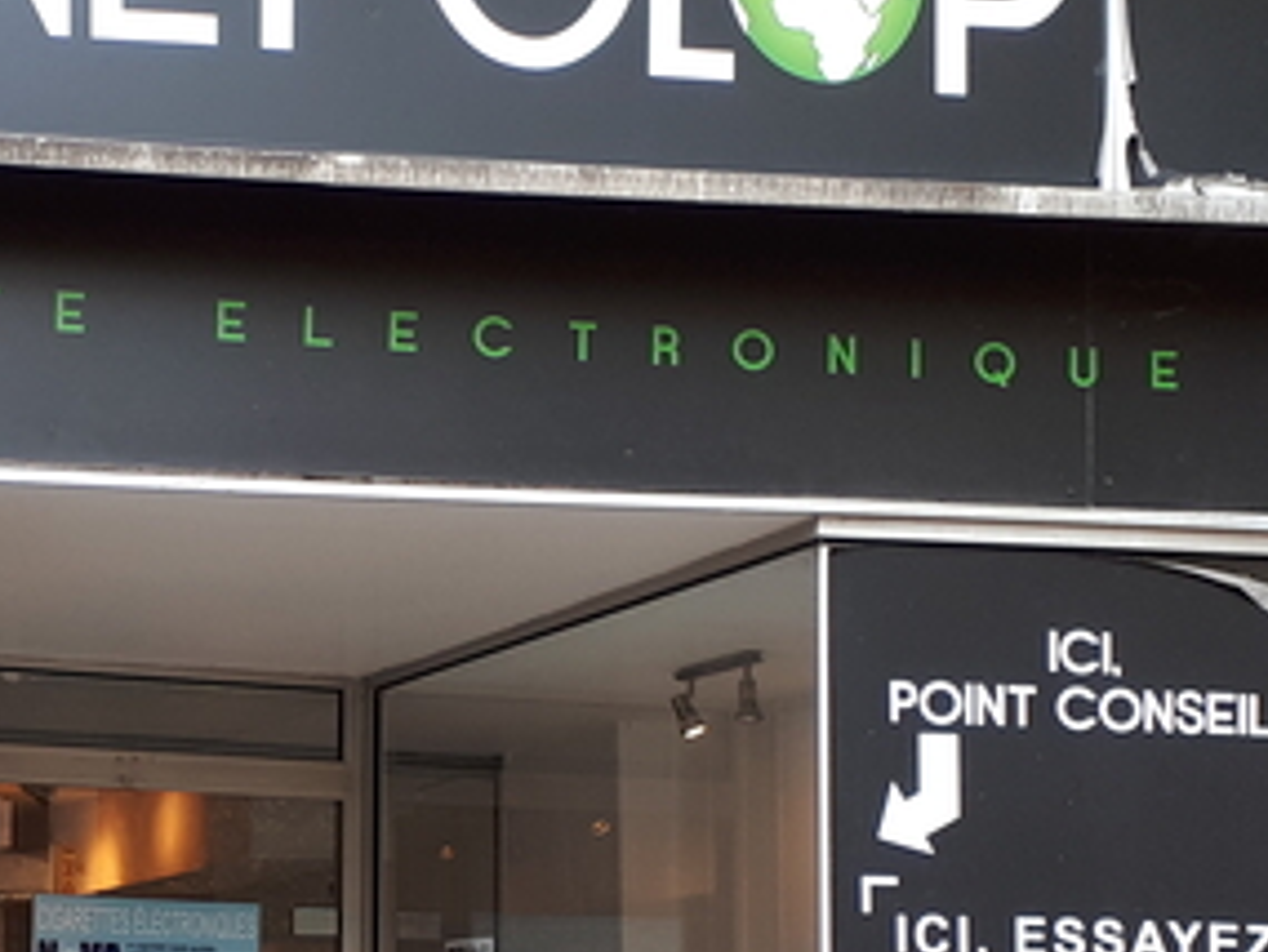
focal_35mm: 91
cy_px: 765
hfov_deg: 21.2
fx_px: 3335
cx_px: 196
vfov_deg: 16.1
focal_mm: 3.6
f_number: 1.9
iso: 40
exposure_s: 1/101
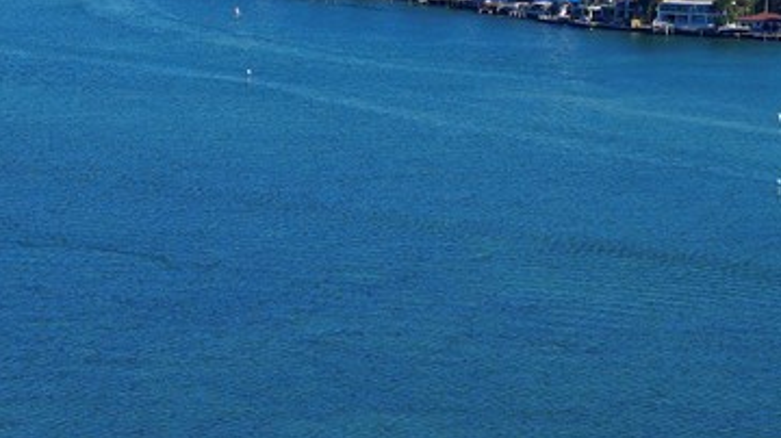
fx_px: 5112
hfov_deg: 8.6
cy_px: -29
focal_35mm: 247
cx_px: -177
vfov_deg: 4.9
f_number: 10
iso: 100
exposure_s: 1/200
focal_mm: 50
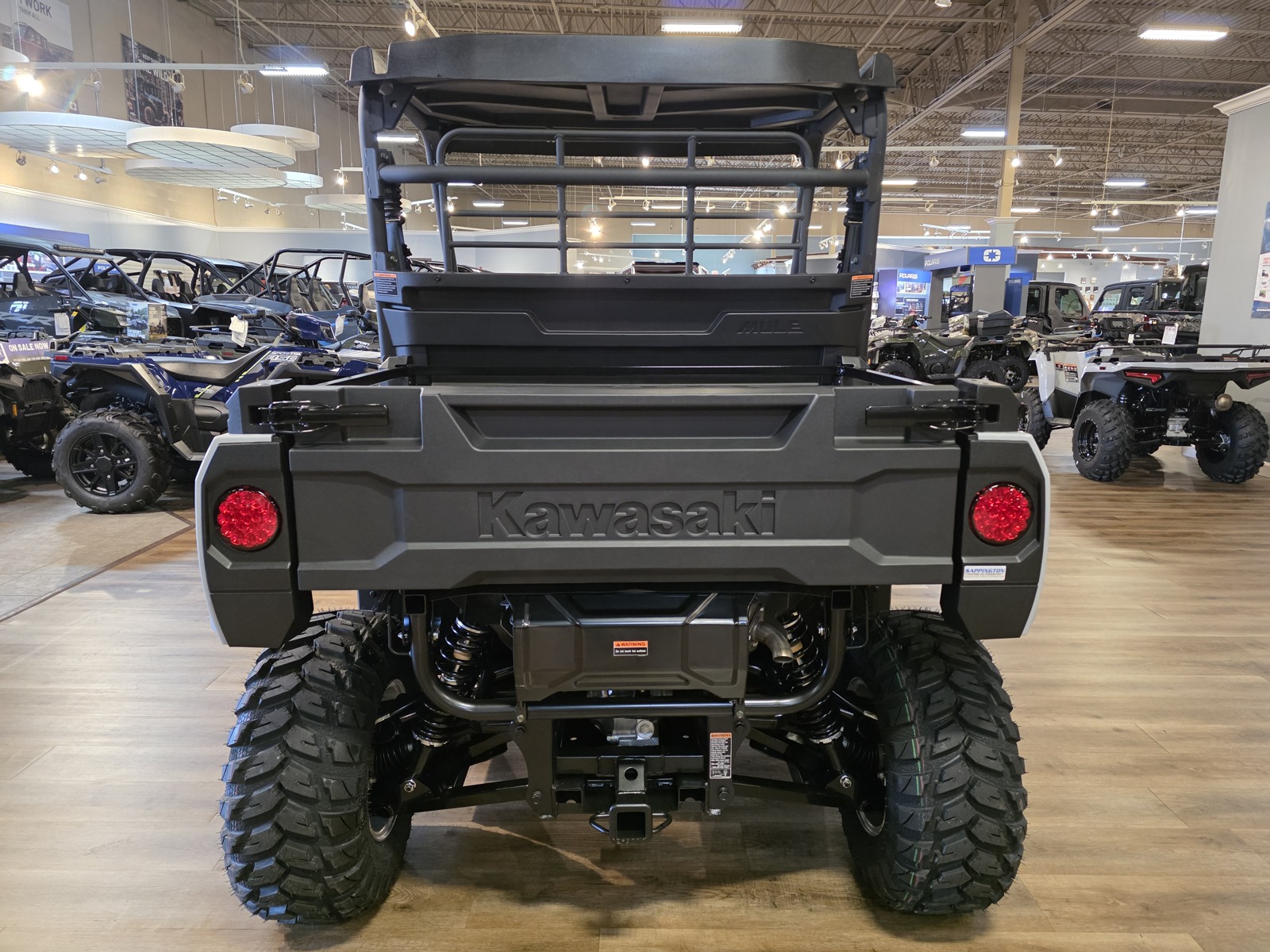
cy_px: 476
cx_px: 635
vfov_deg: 58.9
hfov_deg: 73.9
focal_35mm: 23
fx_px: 844
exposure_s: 1/120
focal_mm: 6.3
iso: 1250
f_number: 1.7
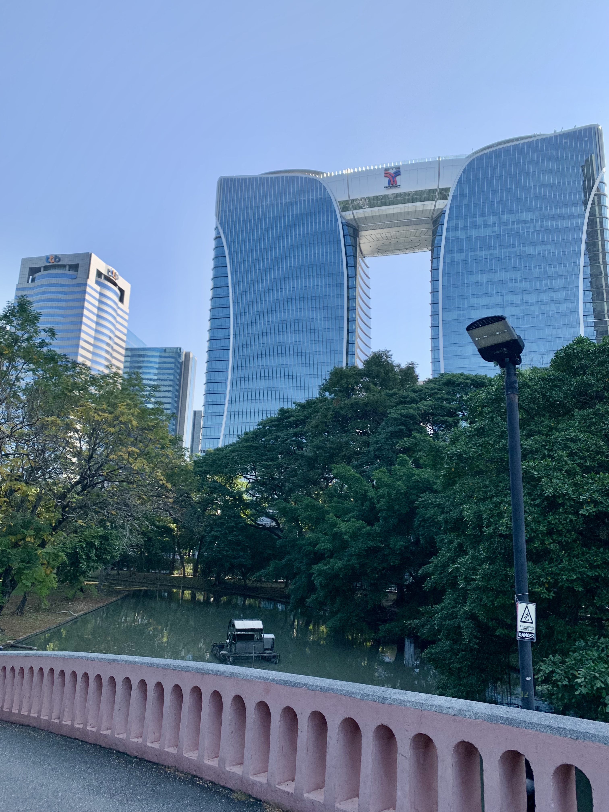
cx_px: 304
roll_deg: -2.1
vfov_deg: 67.3
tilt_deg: +16.3
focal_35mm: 26
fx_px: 610
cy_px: 406
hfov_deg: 53.1
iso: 25
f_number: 1.8
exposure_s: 1/1332
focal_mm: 4.25
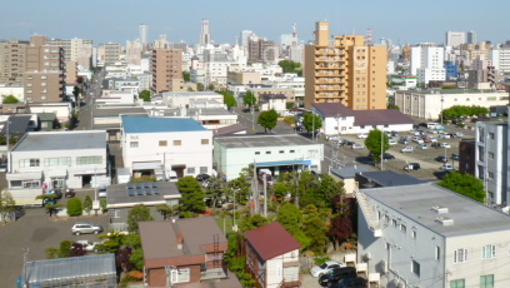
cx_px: 290
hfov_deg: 49.2
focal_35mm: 41
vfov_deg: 28.4
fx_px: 555
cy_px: 55
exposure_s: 1/400
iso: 80
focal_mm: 4.3
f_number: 5.6
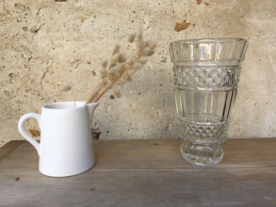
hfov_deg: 61.7
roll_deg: +0.6
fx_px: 231
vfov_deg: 48.2
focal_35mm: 29
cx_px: 138
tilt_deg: -9.9
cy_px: 104
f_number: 2.2
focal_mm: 4.15
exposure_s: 1/243
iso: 25
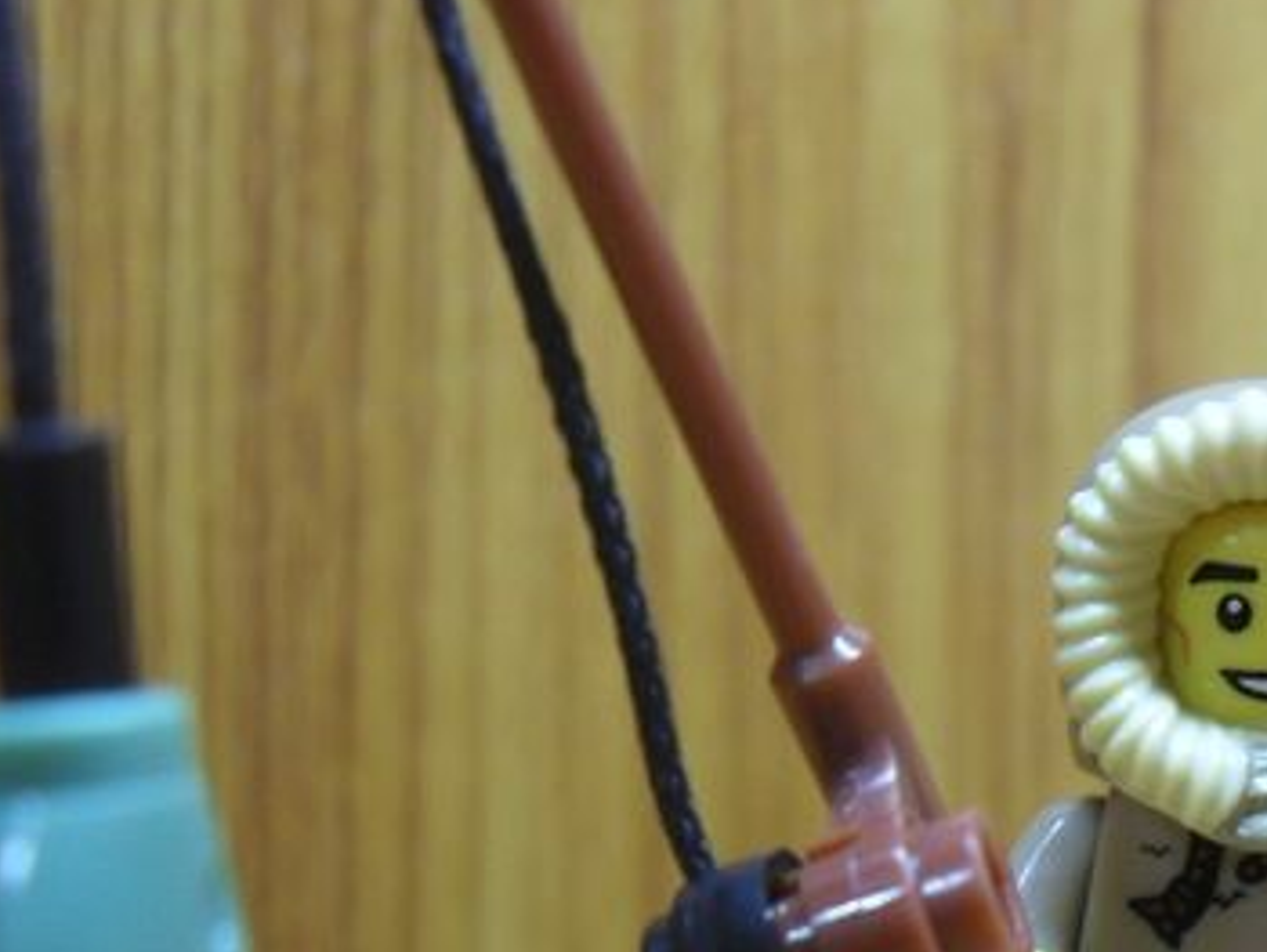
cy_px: 883
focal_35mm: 80
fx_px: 2930
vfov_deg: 18.1
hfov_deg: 23.5
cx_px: 1238
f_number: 2.8
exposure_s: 1/20
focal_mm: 6.2
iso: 200
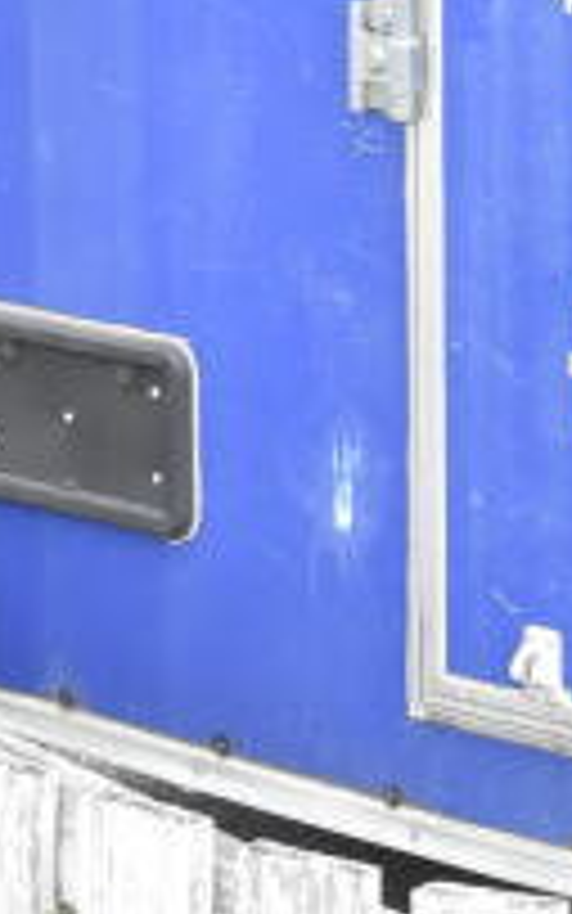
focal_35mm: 138
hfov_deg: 9.1
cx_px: 1058
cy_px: -662
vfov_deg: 13.7
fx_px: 3440
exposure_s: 1/320
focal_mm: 20
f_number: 9
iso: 1600
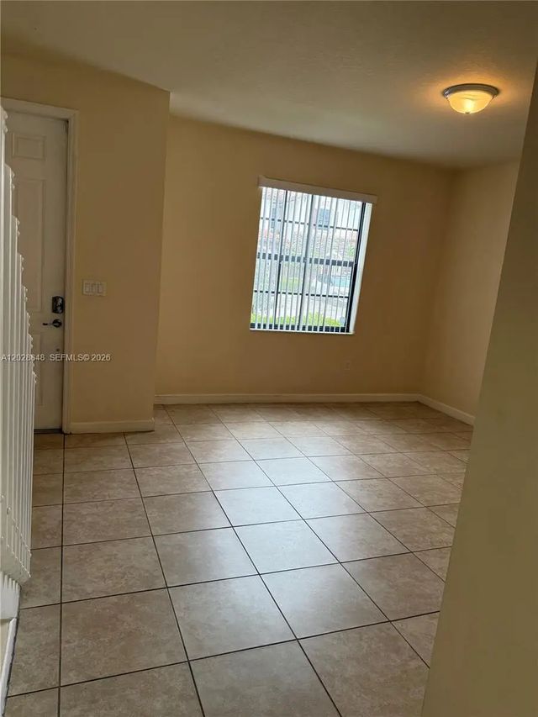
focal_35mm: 24
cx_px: 269
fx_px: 497
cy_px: 358
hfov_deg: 56.8
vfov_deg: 71.6
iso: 200
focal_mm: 6.76
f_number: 1.78
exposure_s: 1/146
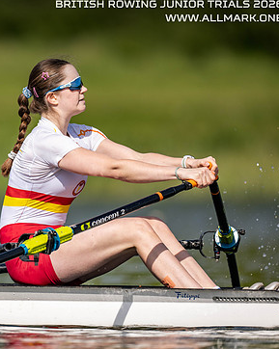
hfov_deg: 1.7
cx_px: 14
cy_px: 172
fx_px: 9332
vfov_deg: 2.1
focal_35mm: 903
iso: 180
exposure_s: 1/2500
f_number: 4
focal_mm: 600
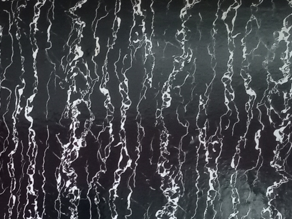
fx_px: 970
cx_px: -202
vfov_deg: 11.8
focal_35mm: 115
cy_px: 409
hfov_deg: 15.2
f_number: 2.2
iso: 1020
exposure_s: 1/24
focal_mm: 3.37
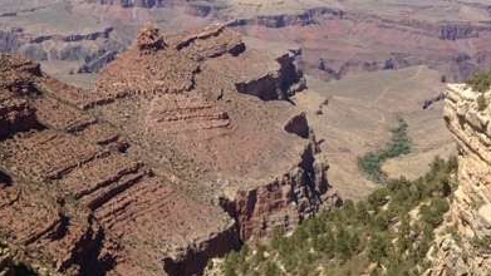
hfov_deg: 39.9
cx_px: 247
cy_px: 73
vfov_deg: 22.9
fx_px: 677
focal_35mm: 52
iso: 50
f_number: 2.4
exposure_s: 1/2045
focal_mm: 4.28
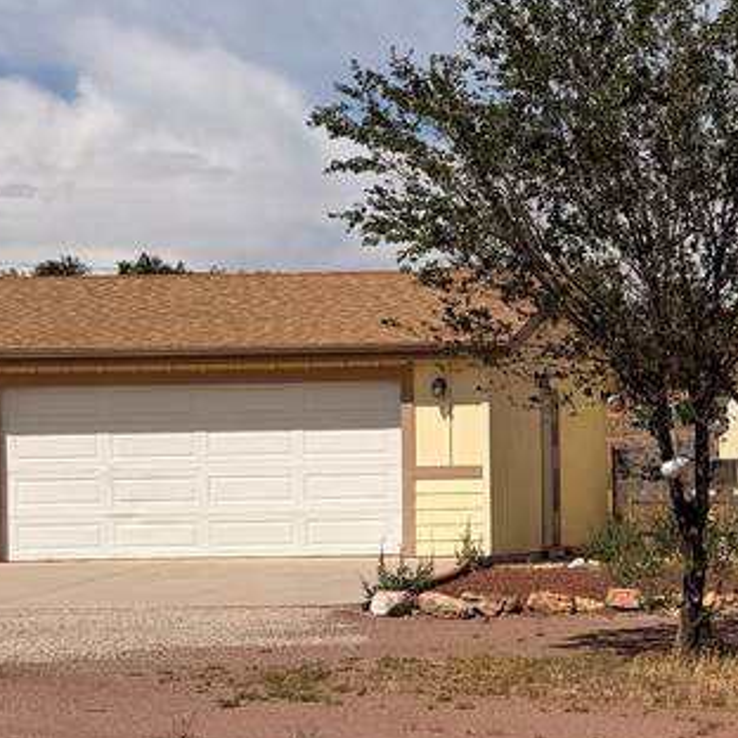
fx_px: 2098
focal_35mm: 87
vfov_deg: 19.9
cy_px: 506
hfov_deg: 19.2
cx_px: 795
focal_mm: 6.76
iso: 80
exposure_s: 1/11905
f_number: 1.78
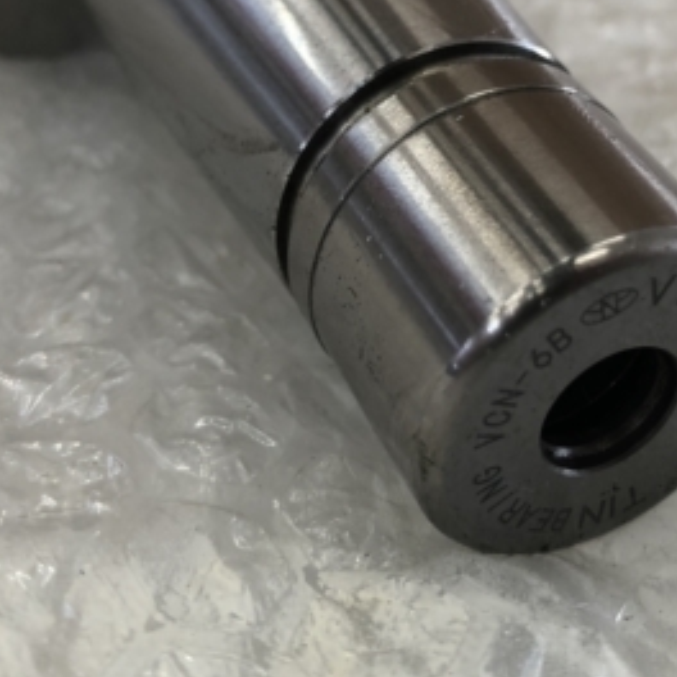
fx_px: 1328
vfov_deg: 28.0
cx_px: 410
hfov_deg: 28.5
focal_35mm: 60
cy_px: 133
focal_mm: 3.99
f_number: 1.8
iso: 25
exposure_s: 1/30
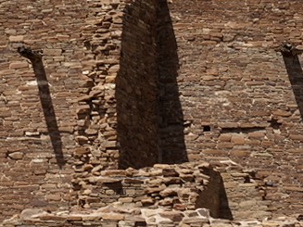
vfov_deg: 6.0
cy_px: 289
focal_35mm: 247
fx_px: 2161
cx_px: 78
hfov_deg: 8.0
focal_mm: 42
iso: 100
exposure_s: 1/100
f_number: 16
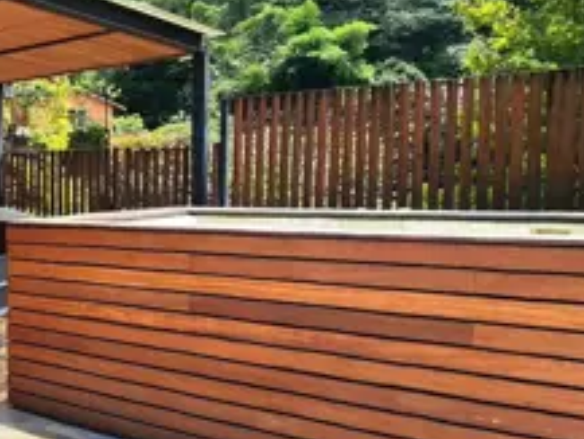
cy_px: 232
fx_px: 608
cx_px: -213
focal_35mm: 36
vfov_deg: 39.7
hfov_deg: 33.4
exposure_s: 1/1667
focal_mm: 2.2
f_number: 2.2
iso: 50
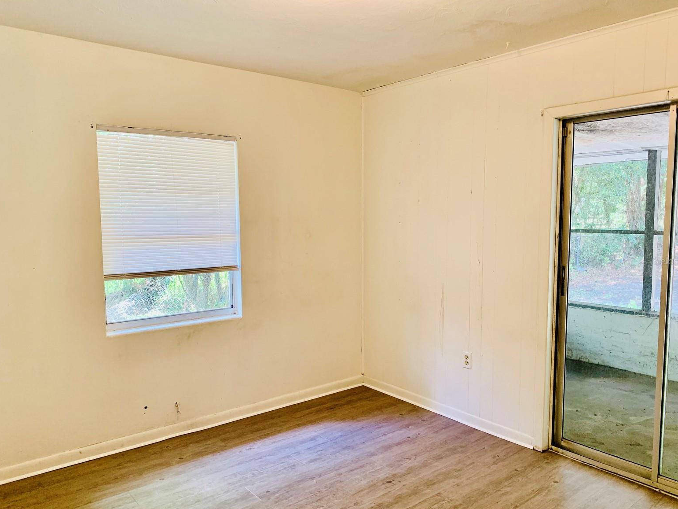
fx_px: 529
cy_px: 261
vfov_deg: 51.4
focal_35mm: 27
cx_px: 343
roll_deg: +0.1
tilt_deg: -7.0
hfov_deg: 65.3
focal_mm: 4.25
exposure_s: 1/60
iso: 80
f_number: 1.8
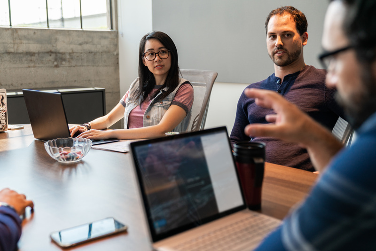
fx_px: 439
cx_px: 188
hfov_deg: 46.4
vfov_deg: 31.9
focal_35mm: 42
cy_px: 126
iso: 500
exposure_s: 1/320
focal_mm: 42
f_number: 2.8
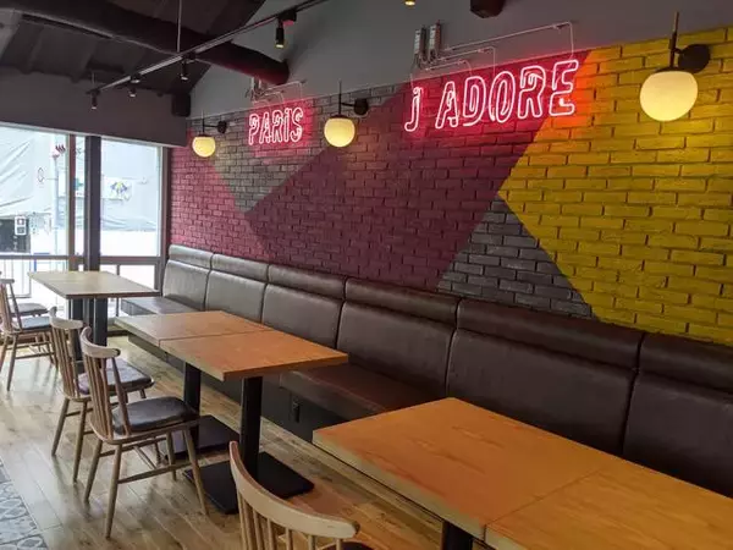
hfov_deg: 65.3
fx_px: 572
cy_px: 275
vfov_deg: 51.4
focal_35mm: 27
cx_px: 366
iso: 47
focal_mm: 4.44
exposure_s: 1/130
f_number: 1.8
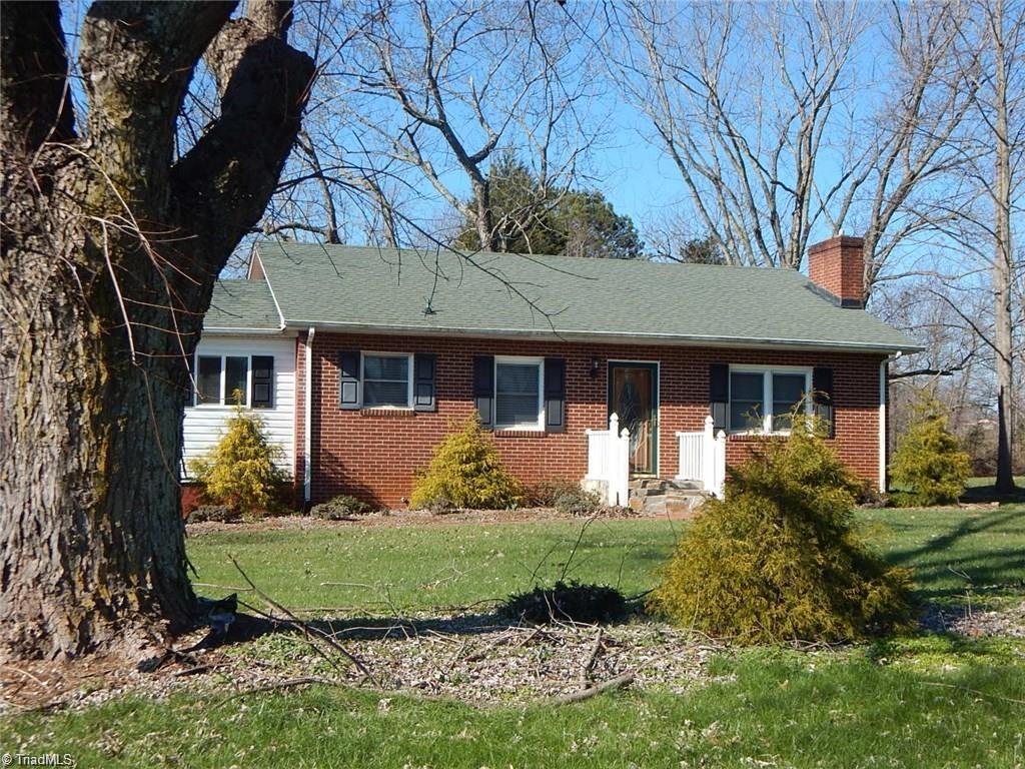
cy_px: 384
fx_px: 1421
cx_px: 512
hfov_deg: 39.7
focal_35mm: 48
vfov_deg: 30.3
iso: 125
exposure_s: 1/800
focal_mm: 8.6
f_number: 3.7
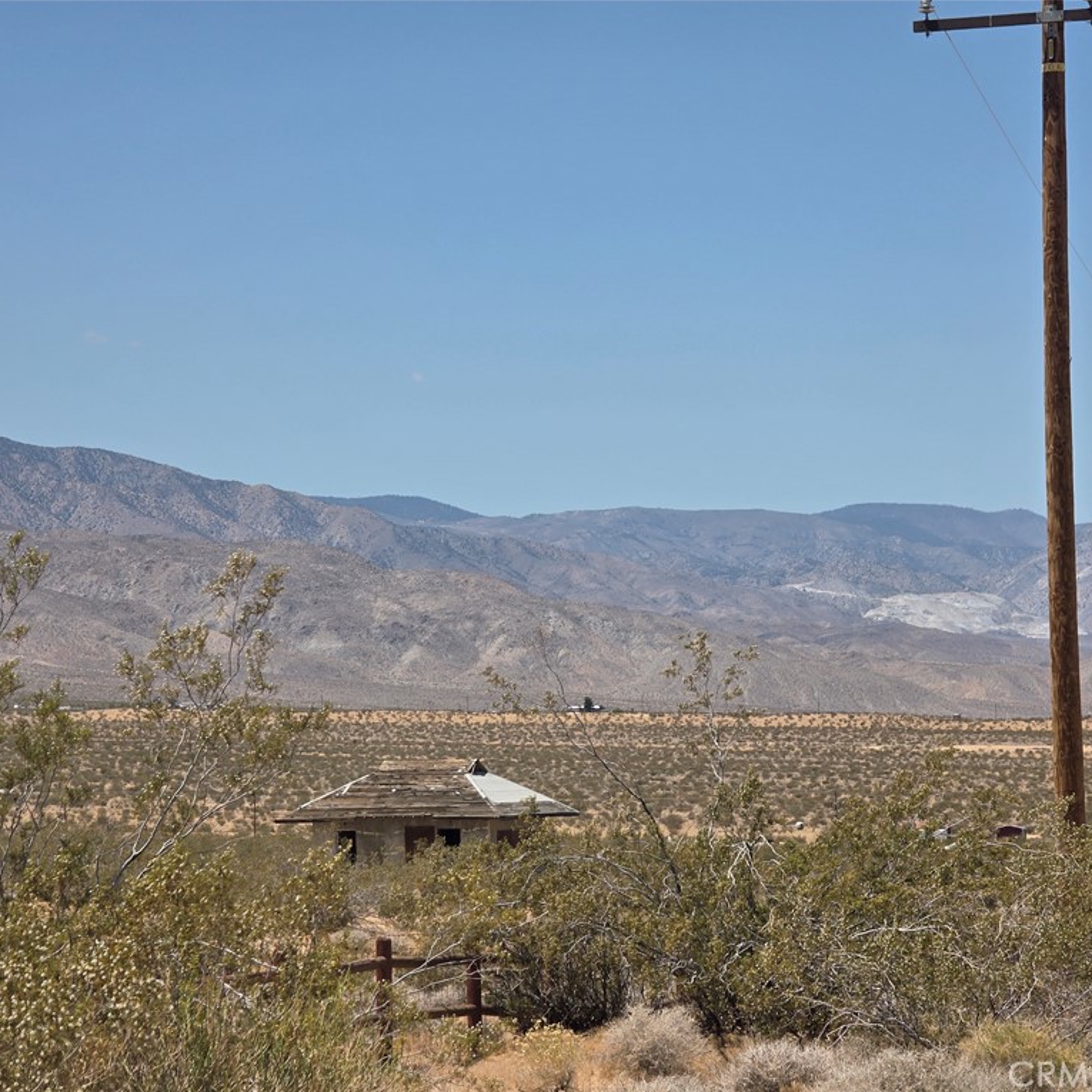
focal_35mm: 136
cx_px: 598
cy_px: 547
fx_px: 4854
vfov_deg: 12.8
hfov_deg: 12.8
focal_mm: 18.6
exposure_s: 1/2378
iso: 64
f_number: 3.4
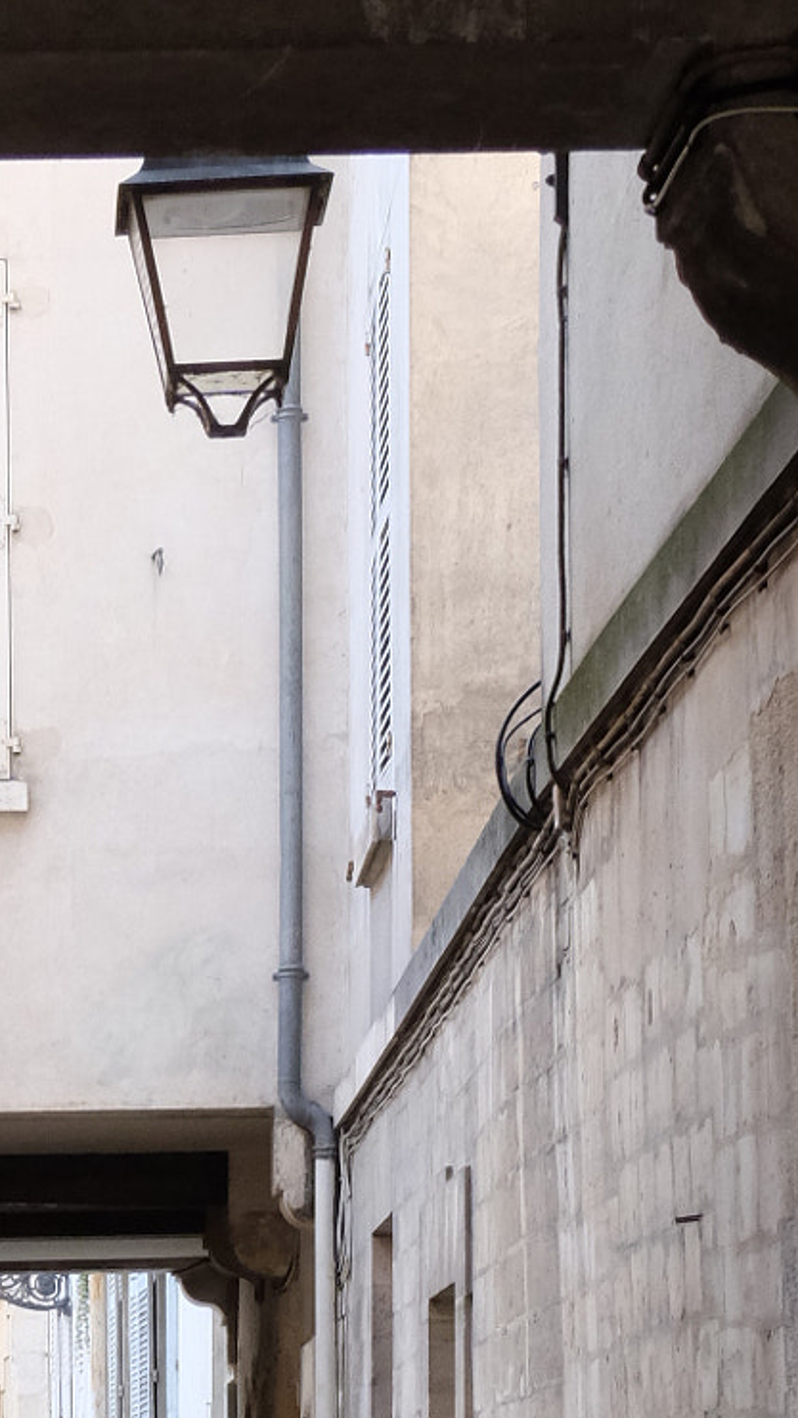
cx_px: -233
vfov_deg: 15.3
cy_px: 2185
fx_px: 4851
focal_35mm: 129
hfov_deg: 9.2
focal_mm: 25.4
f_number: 10
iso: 1600
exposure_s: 1/45
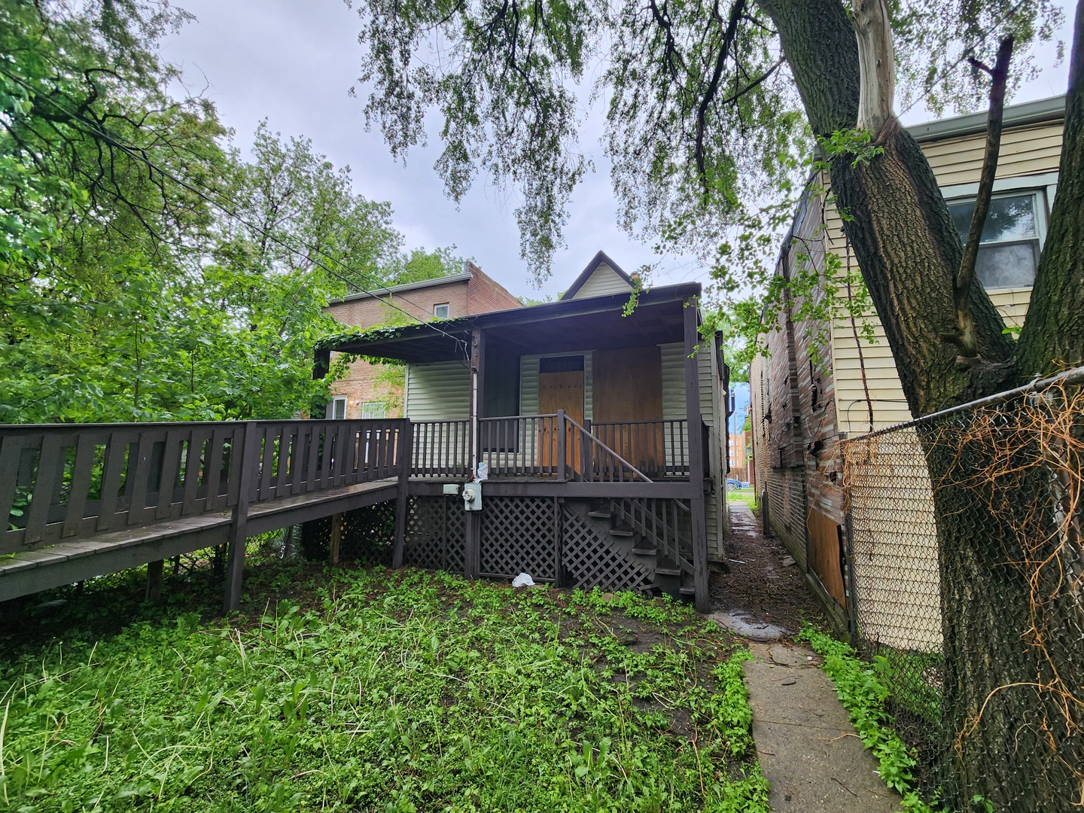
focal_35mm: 13
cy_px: 406
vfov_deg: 89.9
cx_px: 542
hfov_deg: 106.2
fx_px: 407
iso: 50
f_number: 2.2
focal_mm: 2.2
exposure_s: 1/272
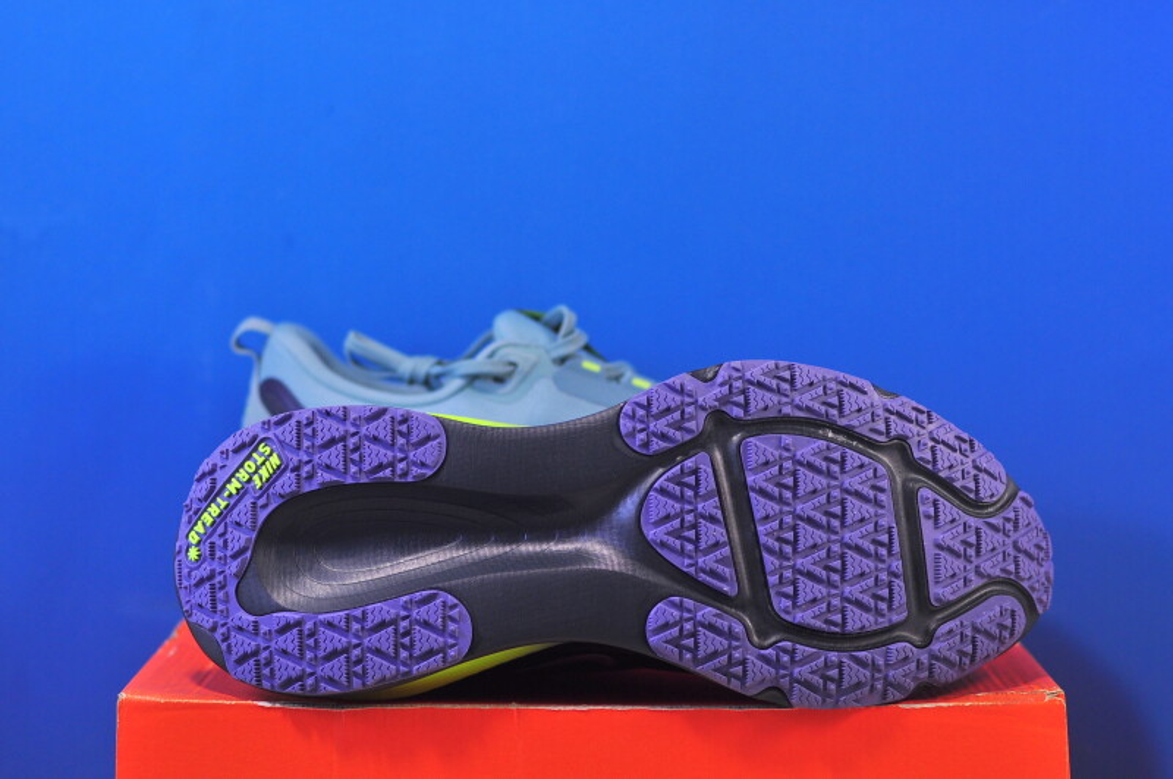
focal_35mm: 75
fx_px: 2440
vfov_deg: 18.1
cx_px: 586
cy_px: 390
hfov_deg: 27.0
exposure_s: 1/320
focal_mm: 50
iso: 250
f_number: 2.5
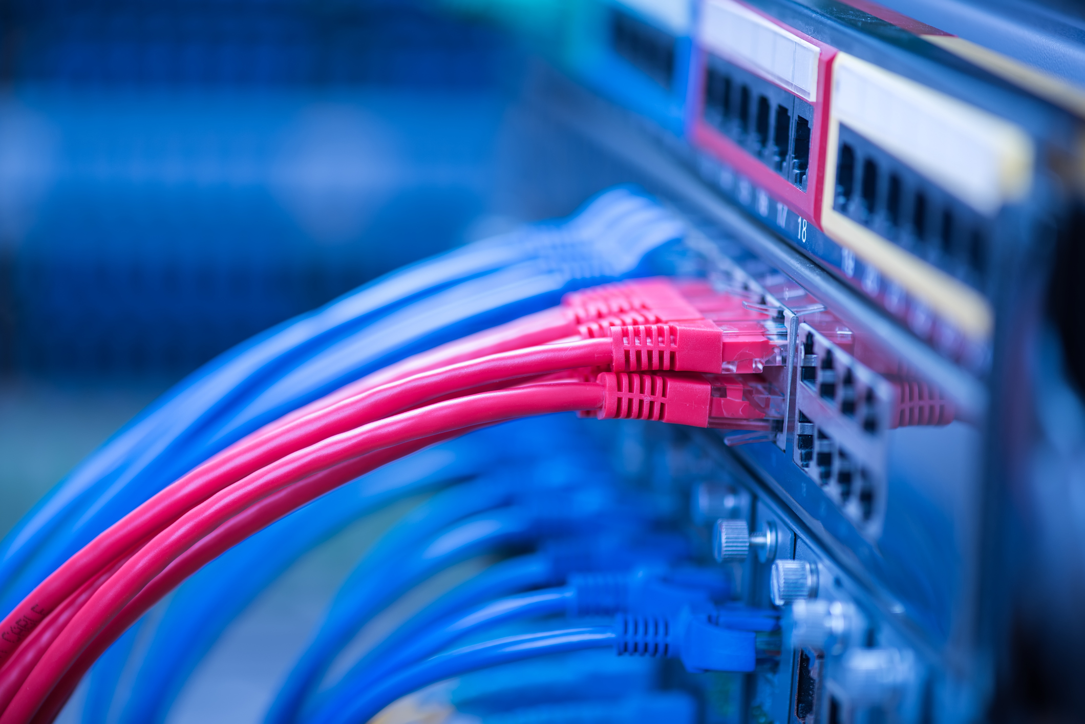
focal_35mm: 105
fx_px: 3165
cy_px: 362
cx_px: 542
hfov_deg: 19.5
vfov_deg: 13.0
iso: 31
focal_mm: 105
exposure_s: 1/200
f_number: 3
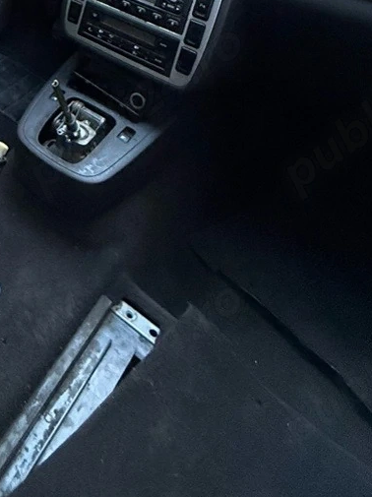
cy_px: -107
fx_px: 531
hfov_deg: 32.9
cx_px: -54
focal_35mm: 37
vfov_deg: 37.3
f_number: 2.2
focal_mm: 2.22
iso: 400
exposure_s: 1/60
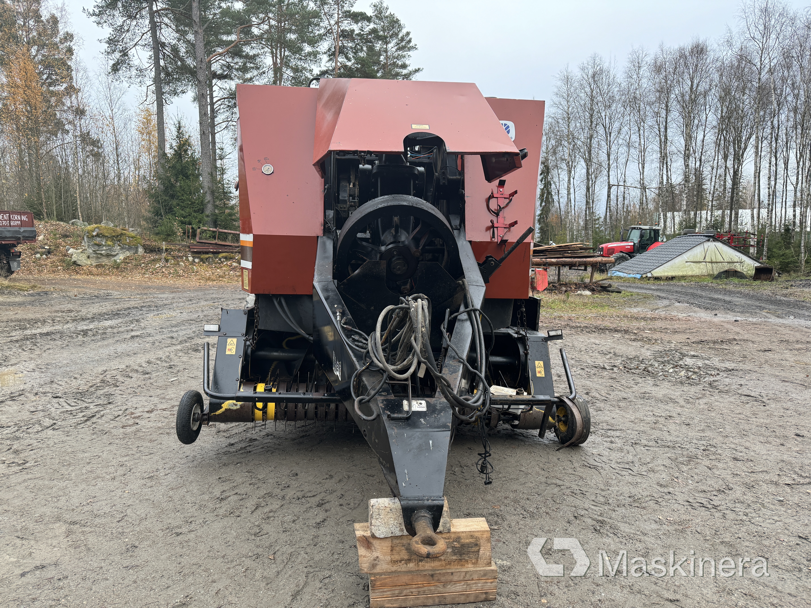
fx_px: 562
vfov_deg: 56.8
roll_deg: +1.3
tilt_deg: -4.8
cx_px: 406
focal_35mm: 24
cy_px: 304
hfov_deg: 71.6
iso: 125
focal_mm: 6.76
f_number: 1.78
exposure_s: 1/121
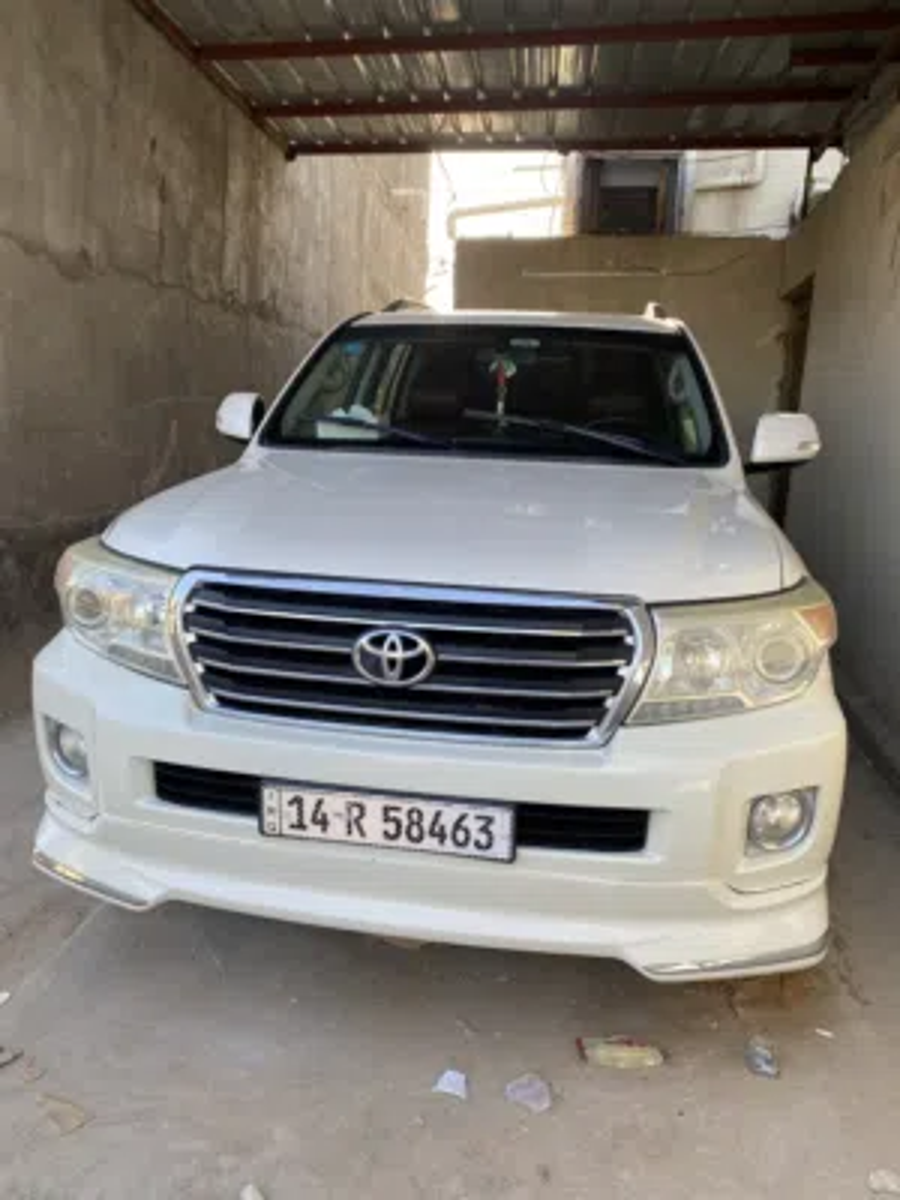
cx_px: 450
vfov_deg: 67.3
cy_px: 600
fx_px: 901
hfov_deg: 53.1
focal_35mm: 26
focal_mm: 4.25
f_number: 1.8
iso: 32
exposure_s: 1/298
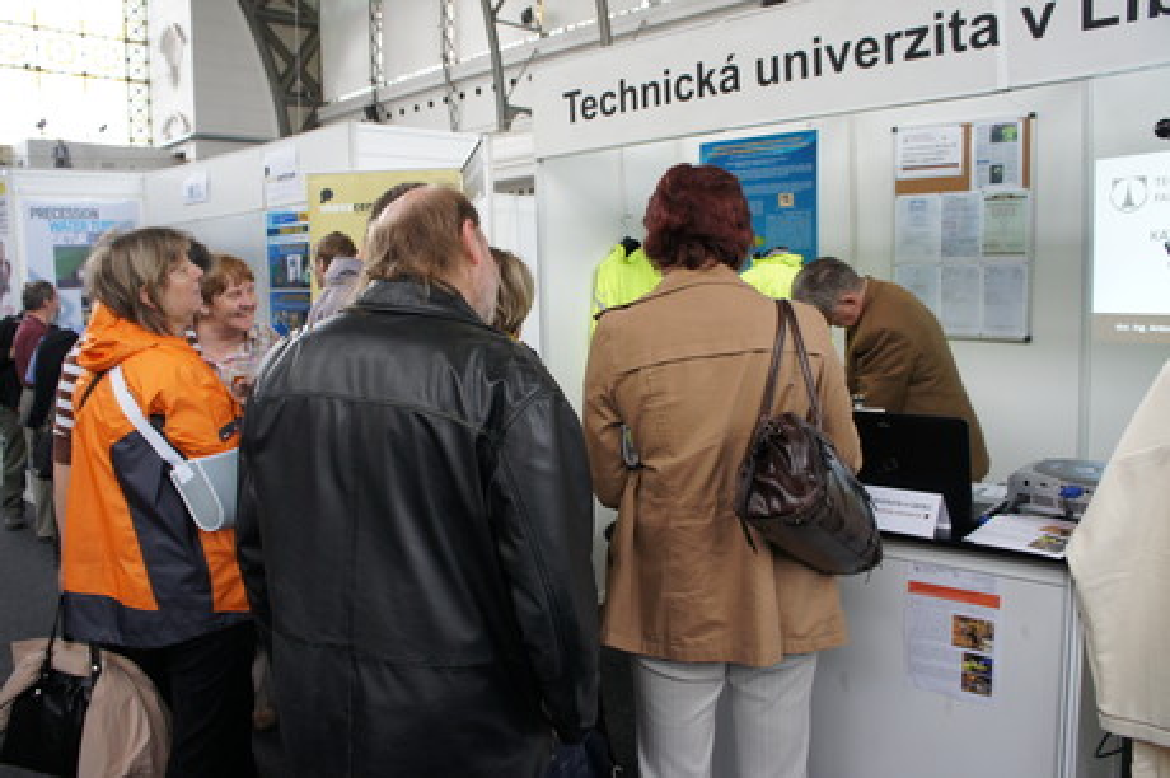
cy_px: 389
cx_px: 585
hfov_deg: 67.4
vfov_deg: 47.9
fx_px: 877
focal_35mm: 27
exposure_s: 1/100
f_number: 4.5
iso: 400
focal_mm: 18
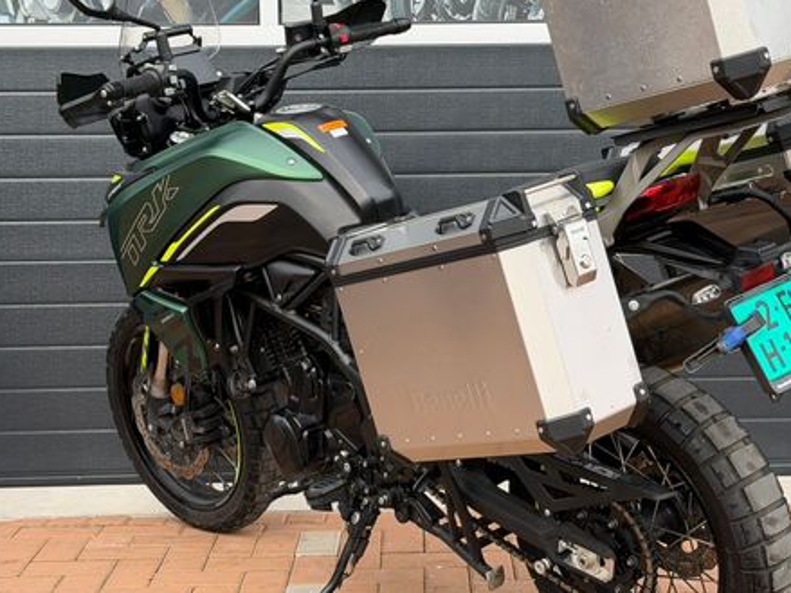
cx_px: 452
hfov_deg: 27.8
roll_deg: +1.2
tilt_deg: -4.0
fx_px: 1599
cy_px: 254
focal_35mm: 70
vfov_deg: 21.0
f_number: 1.78
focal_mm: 6.76
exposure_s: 1/587
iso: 64
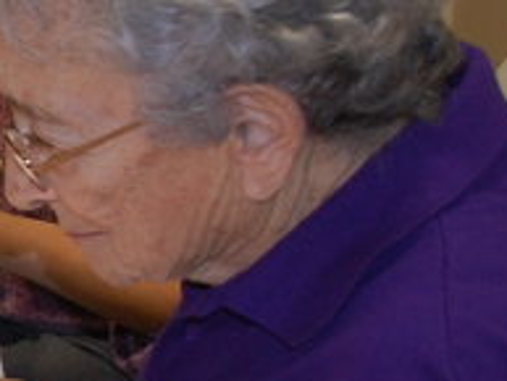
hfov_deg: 11.0
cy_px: 159
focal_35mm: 153
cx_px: -675
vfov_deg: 9.7
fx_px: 2242
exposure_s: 1/60
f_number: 3.8
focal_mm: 20
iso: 400
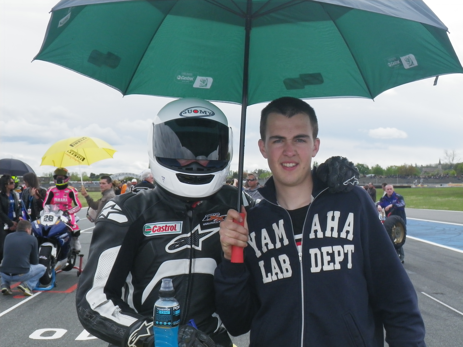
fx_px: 682
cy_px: 174
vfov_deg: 28.6
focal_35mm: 51
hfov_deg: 37.5
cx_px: 232
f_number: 5.3
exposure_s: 1/640
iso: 200
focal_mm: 9.1
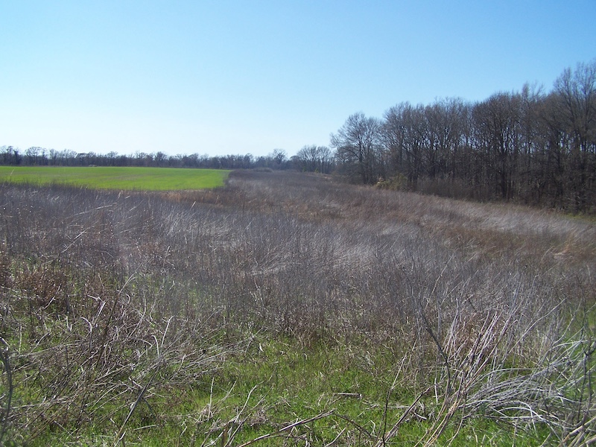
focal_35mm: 38
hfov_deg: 49.0
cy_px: 224
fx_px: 654
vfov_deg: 37.7
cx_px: 298
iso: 80
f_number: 4
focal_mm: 6.3
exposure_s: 1/750
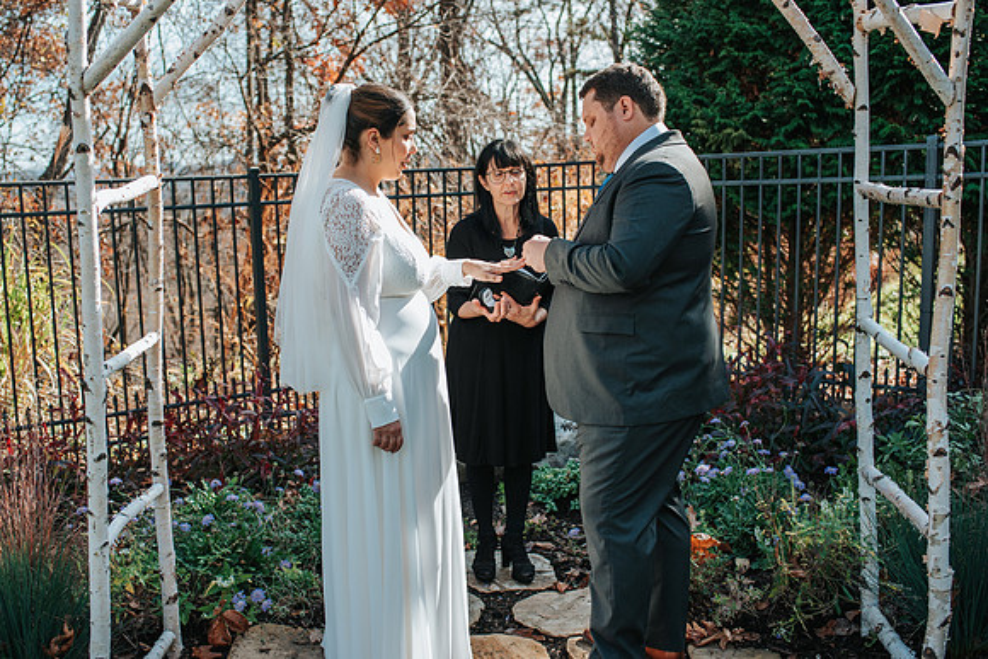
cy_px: 304
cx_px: 457
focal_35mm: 39
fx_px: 1058
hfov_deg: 50.0
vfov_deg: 34.6
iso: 400
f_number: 3.5
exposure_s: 1/1250
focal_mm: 35
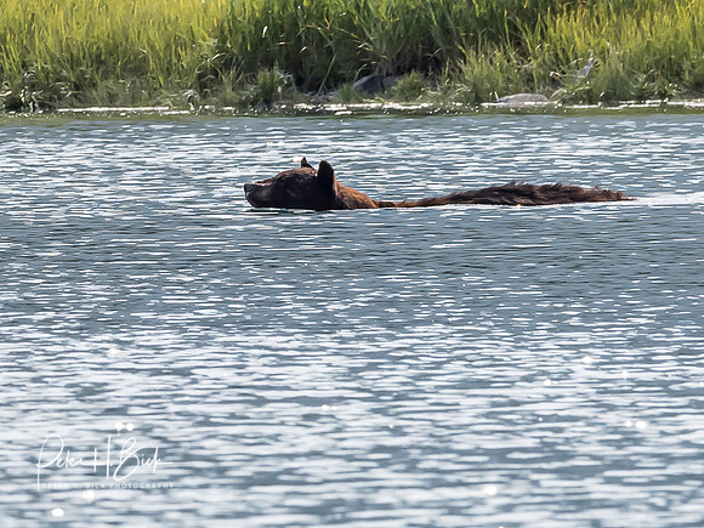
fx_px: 20847
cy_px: 25
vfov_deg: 1.5
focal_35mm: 1025
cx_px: 328
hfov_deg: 1.9
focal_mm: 150
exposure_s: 1/800
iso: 400
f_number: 7.1
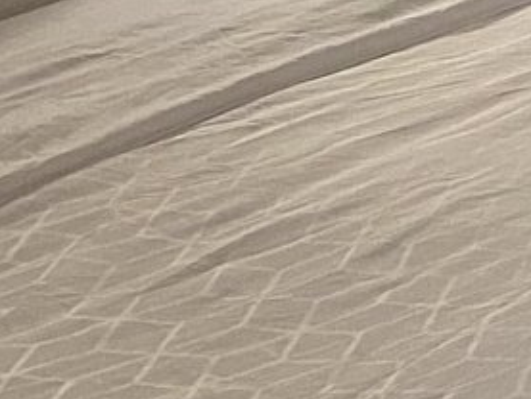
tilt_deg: -5.4
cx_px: 1930
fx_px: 2947
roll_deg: -0.3
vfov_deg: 7.4
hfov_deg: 7.8
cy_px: -476
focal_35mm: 192
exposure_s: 1/60
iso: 400
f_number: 1.8
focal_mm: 4.25
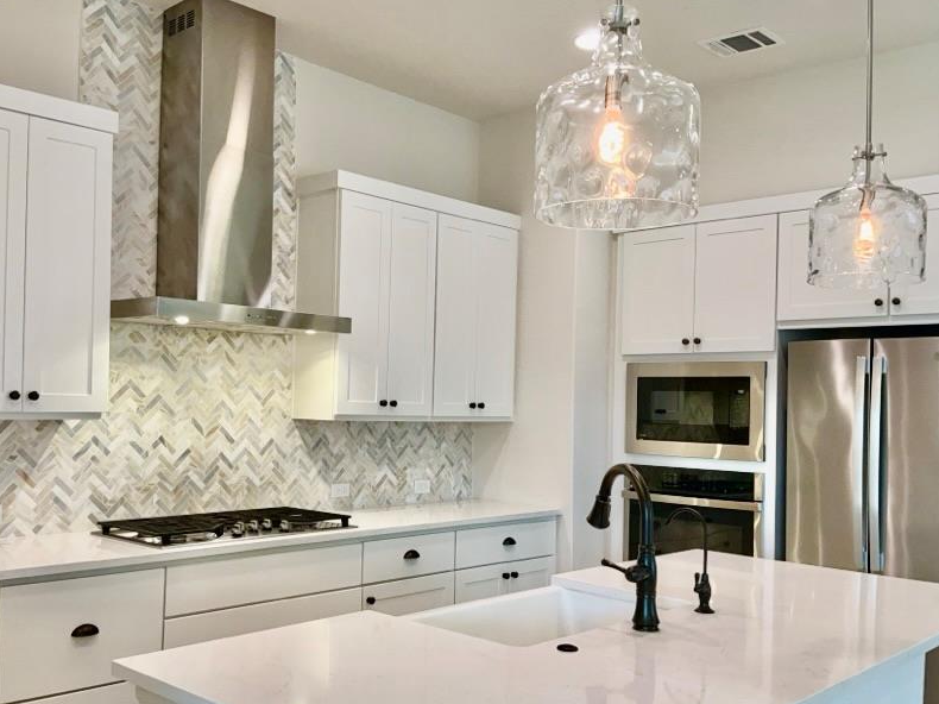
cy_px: 390
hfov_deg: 52.6
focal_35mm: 35
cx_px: 453
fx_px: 949
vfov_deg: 40.6
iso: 50
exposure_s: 1/60
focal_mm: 3
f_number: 1.8
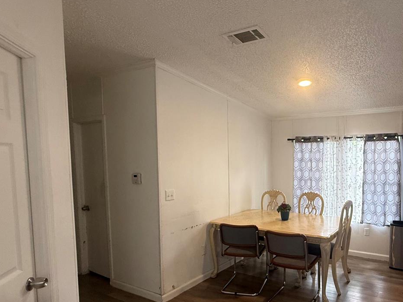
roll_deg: -0.2
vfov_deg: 56.5
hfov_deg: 68.5
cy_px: 178
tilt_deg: -3.8
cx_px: 284
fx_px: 279
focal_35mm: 24
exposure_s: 1/120
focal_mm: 2.22
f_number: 2.2
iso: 250
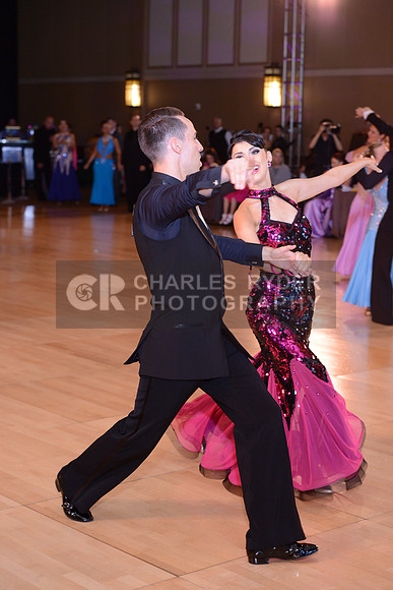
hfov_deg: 13.4
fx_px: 1669
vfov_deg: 20.0
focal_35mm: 102
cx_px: 196
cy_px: 295
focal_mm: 102
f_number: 5
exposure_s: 1/250
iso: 1600
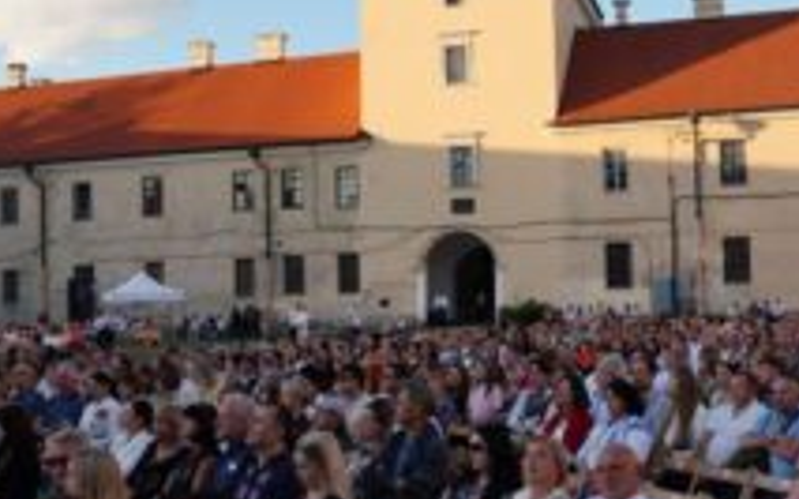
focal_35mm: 46
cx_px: 488
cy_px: 280
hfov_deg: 43.2
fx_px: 1001
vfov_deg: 28.0
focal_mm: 24
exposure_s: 1/400
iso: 125
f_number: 4
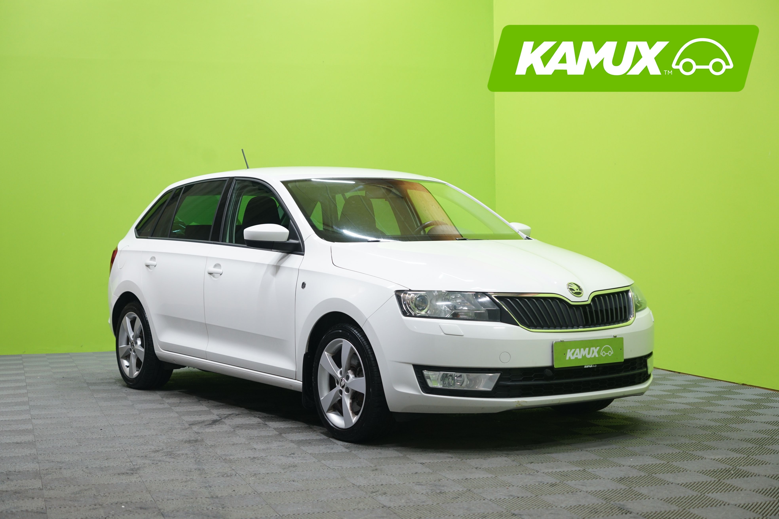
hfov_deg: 36.2
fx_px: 1190
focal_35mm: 55
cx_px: 390
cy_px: 260
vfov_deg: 24.6
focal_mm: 55
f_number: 4.5
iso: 640
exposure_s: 1/25
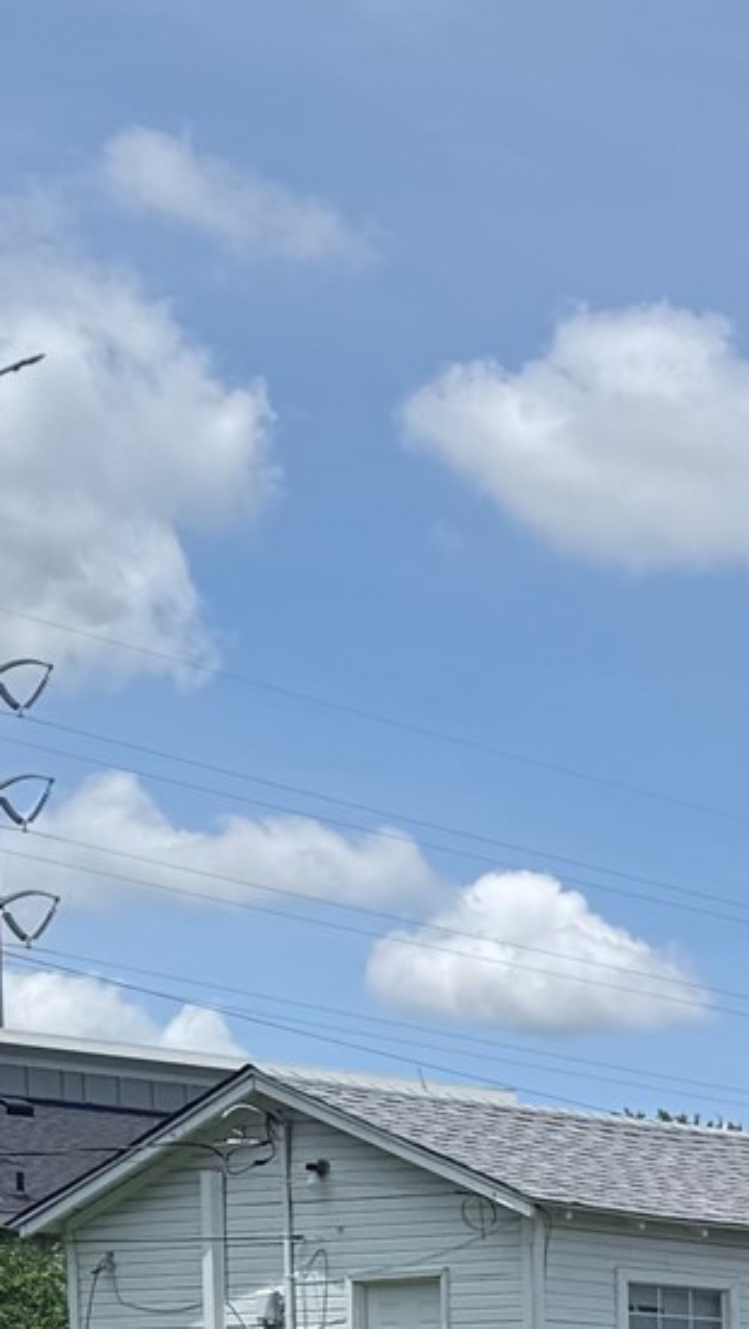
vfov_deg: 20.6
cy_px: 1596
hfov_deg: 10.1
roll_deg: +0.3
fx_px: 3421
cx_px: 2059
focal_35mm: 97
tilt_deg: -1.0
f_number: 1.78
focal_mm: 6.76
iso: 80
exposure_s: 1/6173
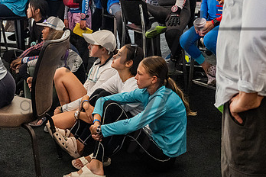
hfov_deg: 26.4
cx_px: 81
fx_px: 562
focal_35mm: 76
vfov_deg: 17.9
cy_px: 56
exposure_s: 1/320
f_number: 5
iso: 6400
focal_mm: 43
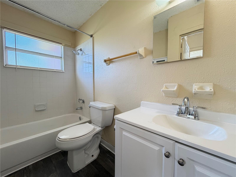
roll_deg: +0.0
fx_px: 95
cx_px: 118
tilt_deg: -3.6
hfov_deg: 102.1
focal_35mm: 14
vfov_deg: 85.7
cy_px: 88
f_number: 2.2
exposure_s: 1/60
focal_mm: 2.22
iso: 200
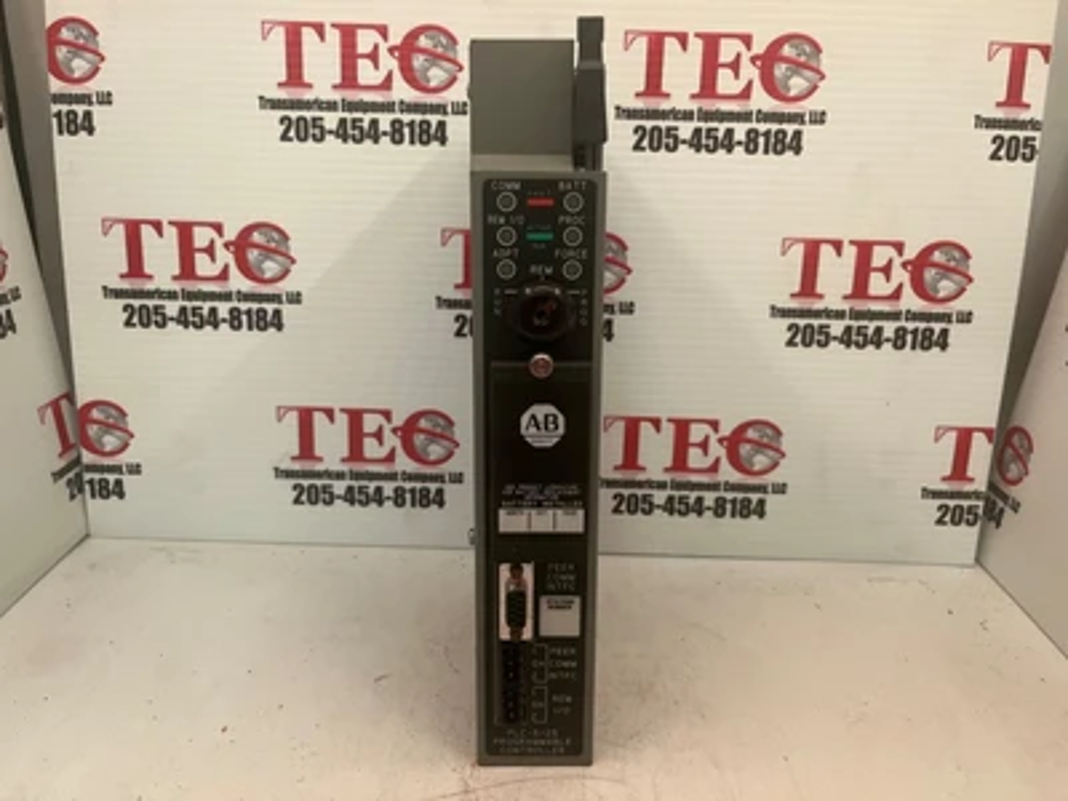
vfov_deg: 53.1
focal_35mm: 26
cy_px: 400
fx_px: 802
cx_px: 534
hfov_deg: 67.3
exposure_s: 1/101
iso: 125
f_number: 1.6
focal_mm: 5.1
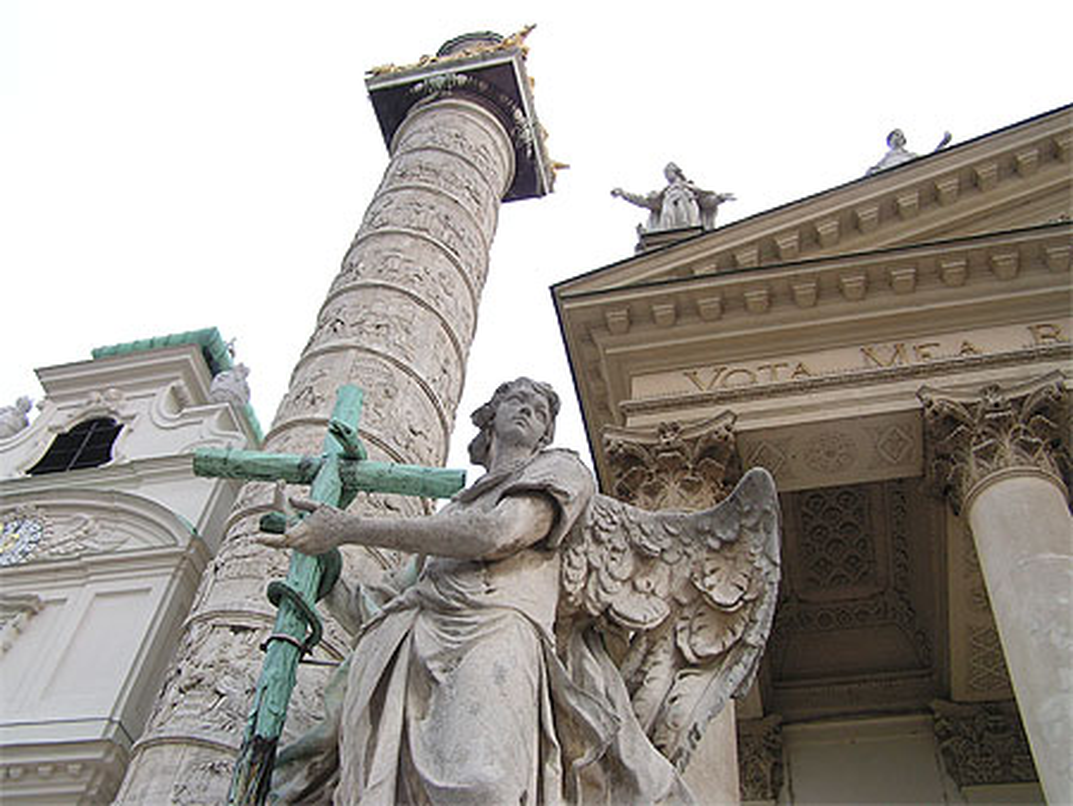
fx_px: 1179
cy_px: 403
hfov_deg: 49.0
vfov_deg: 37.8
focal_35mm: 38
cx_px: 536
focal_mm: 6.3
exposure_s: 1/100
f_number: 4
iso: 50
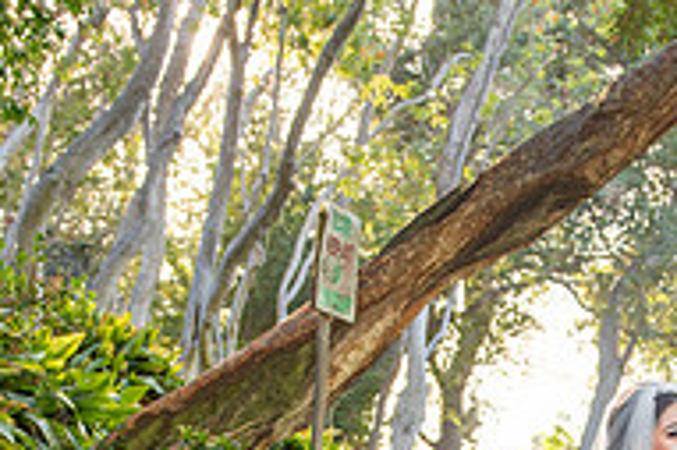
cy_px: 650
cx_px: 564
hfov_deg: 22.7
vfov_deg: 14.6
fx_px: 1653
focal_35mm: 88
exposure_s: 1/160
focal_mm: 29
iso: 320
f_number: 3.5
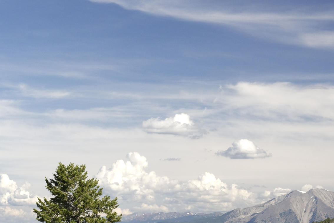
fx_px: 1179
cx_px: 98
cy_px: 234
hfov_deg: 16.1
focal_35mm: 127
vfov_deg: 10.7
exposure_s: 1/640
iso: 500
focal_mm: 48
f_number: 8
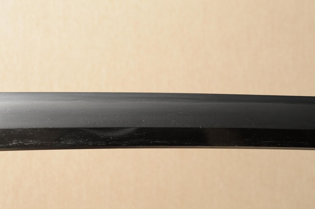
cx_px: 158
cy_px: 104
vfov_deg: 14.7
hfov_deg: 21.9
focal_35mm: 93
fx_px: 813
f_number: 11
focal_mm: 62
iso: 400
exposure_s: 1/2
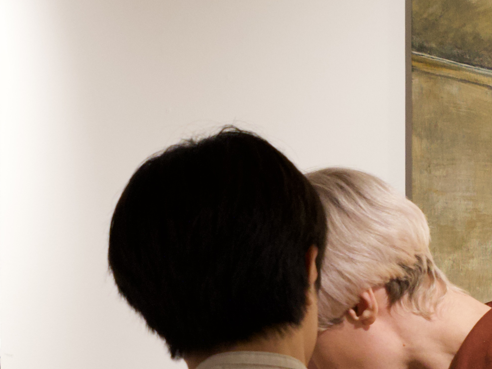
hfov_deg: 15.2
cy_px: 346
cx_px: 183
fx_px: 1842
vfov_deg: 11.4
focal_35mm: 130
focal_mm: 37.5
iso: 1600
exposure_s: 1/160
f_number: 4
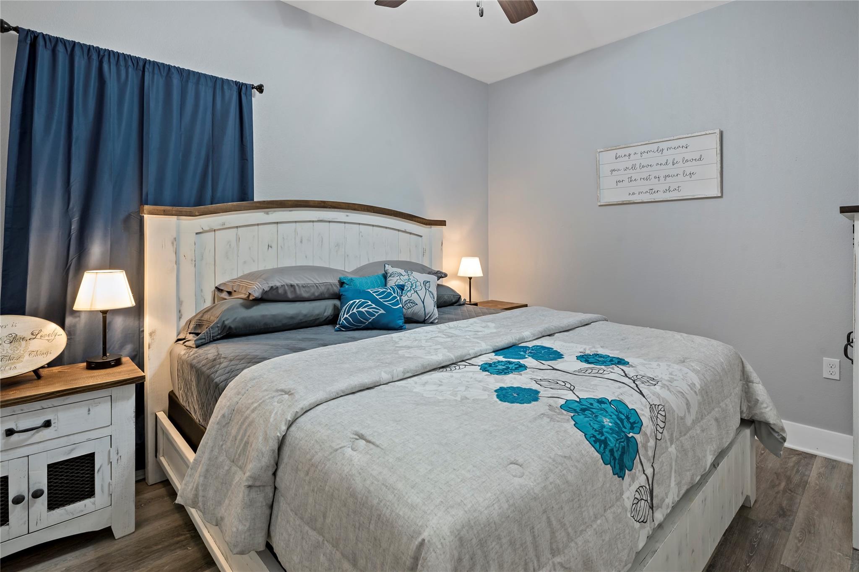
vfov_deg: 70.4
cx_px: 430
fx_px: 406
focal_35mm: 17
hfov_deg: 93.3
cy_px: 286
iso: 400
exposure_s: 1/3
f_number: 9
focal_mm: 17
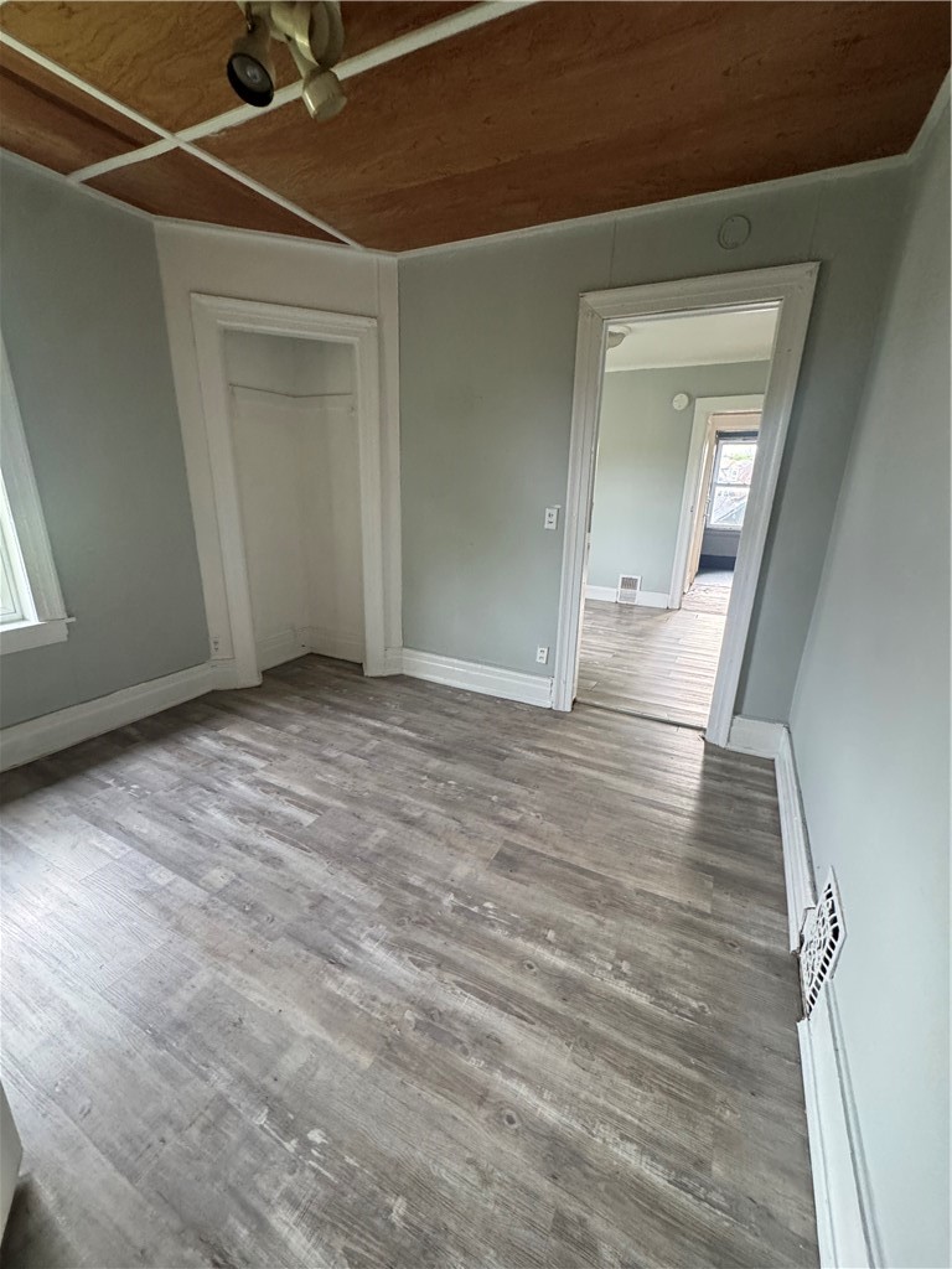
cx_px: 476
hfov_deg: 85.7
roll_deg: -1.4
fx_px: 513
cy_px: 634
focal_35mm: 14
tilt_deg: -16.0
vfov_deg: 102.1
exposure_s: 1/76
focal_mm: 2.22
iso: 320
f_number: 2.2
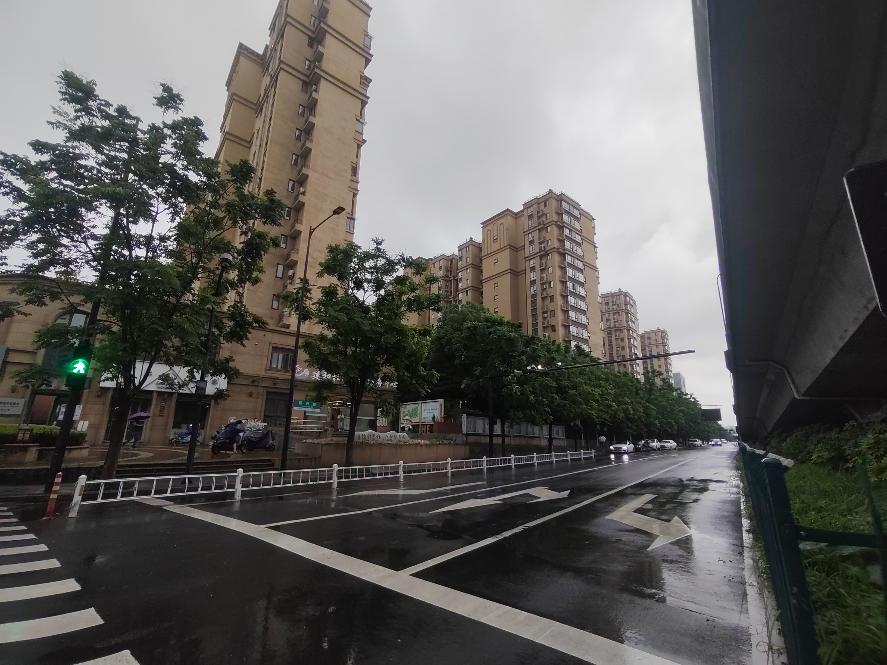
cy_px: 332
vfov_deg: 78.1
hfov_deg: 94.5
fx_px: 410
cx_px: 444
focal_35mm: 16
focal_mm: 1.68
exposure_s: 1/268
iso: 100
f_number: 2.2
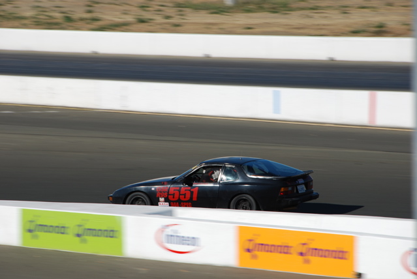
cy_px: 140
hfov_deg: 6.9
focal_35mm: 300
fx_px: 3480
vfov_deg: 4.6
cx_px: 208
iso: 100
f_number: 10
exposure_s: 1/250
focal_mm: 200
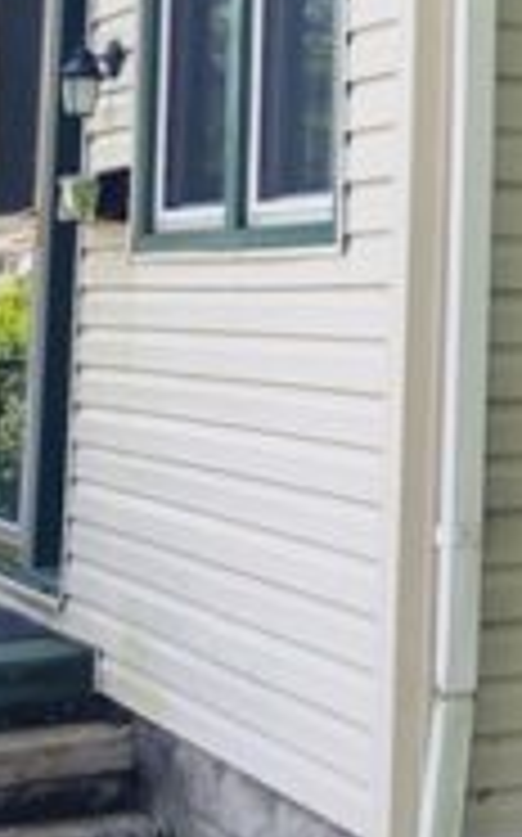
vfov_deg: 19.3
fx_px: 2394
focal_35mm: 105
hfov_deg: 11.8
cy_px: 0
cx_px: 837
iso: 12
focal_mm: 6.4
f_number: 1.8
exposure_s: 1/294
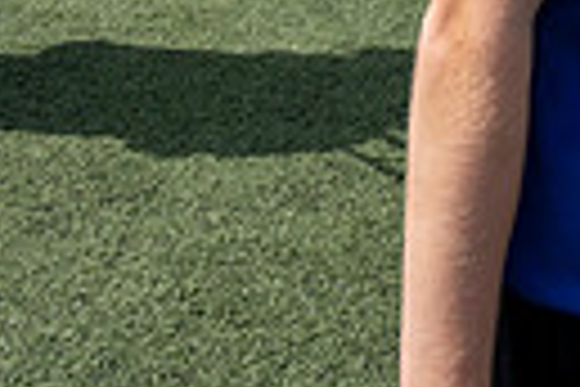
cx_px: 674
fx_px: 1740
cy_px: -394
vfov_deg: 11.4
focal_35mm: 108
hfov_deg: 18.1
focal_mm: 24
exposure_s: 1/1600
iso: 200
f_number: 5
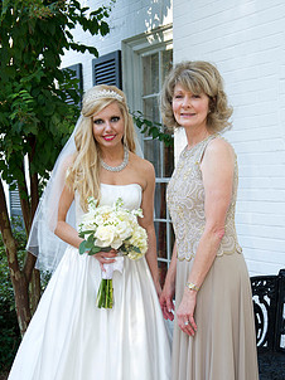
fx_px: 693
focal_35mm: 63
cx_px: 151
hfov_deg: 23.3
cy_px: 273
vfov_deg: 30.4
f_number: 5.6
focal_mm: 44
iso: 500
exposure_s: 1/100
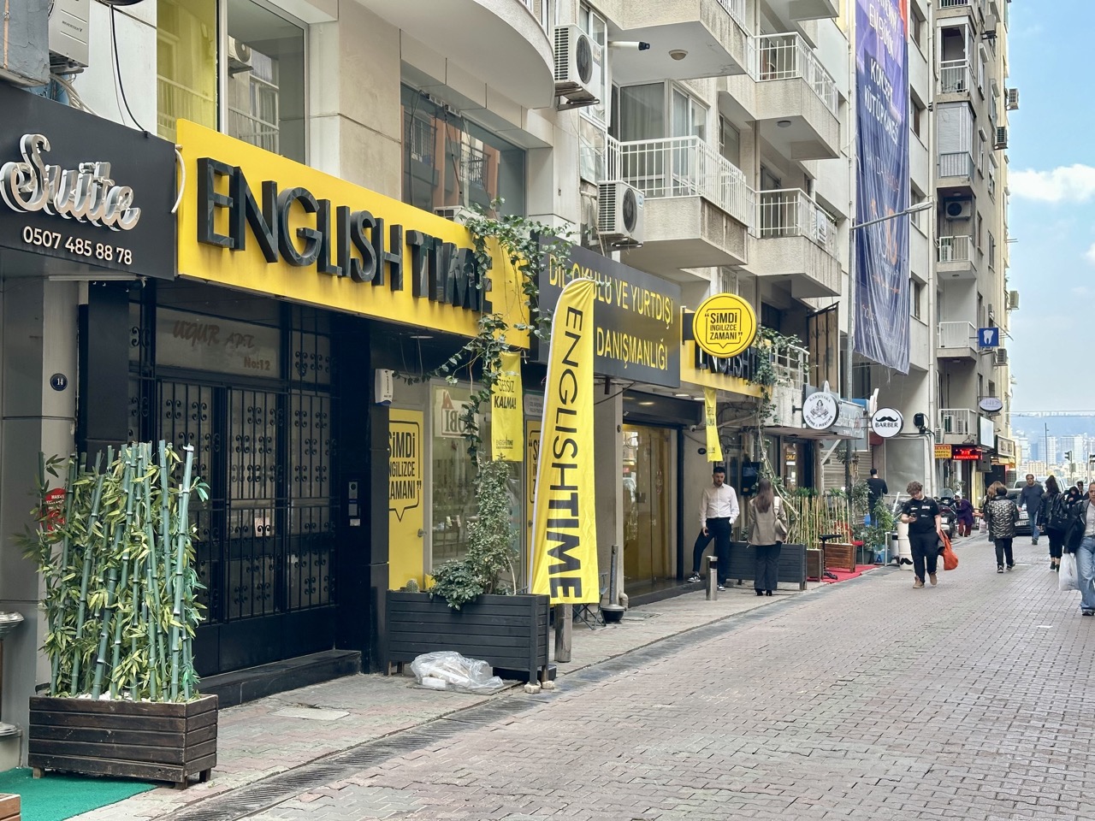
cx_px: 548
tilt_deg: +3.2
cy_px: 410
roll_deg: +0.2
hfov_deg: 39.7
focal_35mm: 48
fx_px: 1518
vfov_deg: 30.3
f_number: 1.78
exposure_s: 1/343
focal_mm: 6.86
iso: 64
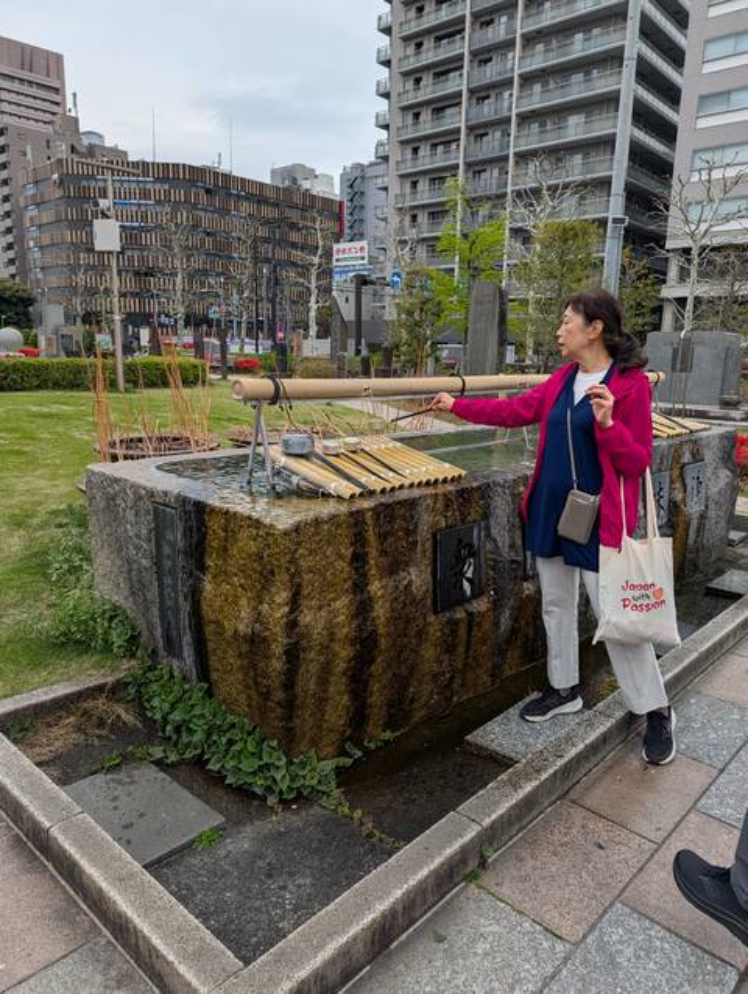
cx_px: 374
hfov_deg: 56.9
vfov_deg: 71.5
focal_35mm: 24
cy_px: 497
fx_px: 690
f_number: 1.68
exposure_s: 1/560
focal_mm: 6.9
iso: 18
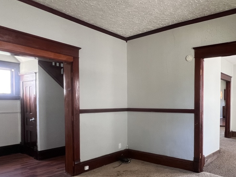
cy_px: 109
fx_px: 177
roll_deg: -0.8
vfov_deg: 52.6
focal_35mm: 26
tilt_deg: -2.9
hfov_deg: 64.3
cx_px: 169
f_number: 1.8
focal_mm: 1.57
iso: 250
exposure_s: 1/72
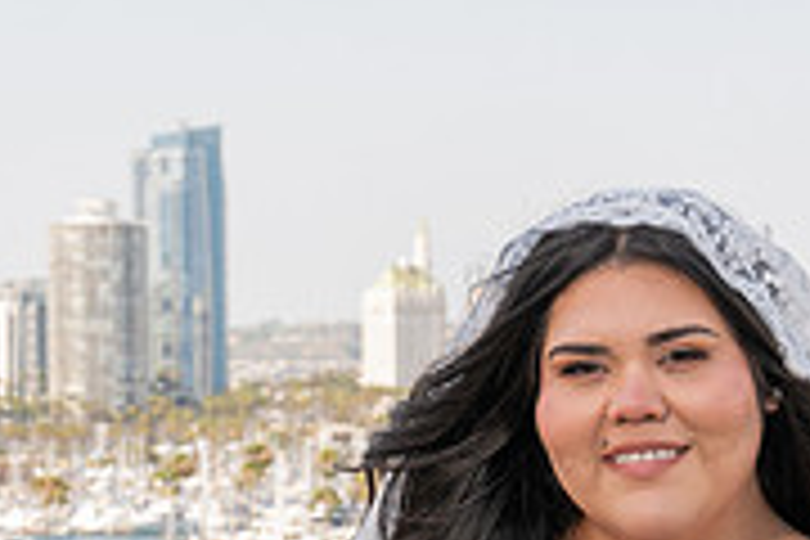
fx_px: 3847
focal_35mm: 171
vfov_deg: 7.9
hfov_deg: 12.0
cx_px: 490
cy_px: 799
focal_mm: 53
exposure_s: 1/200
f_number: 9
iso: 200
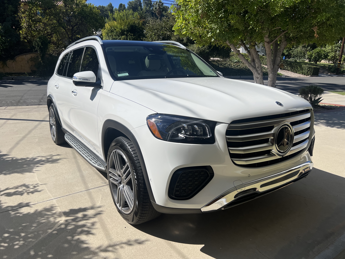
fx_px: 259
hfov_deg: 67.3
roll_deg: -2.1
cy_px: 130
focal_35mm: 26
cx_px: 172
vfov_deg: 53.1
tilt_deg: -18.6
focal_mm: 5.7
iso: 50
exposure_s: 1/7463
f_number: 1.5
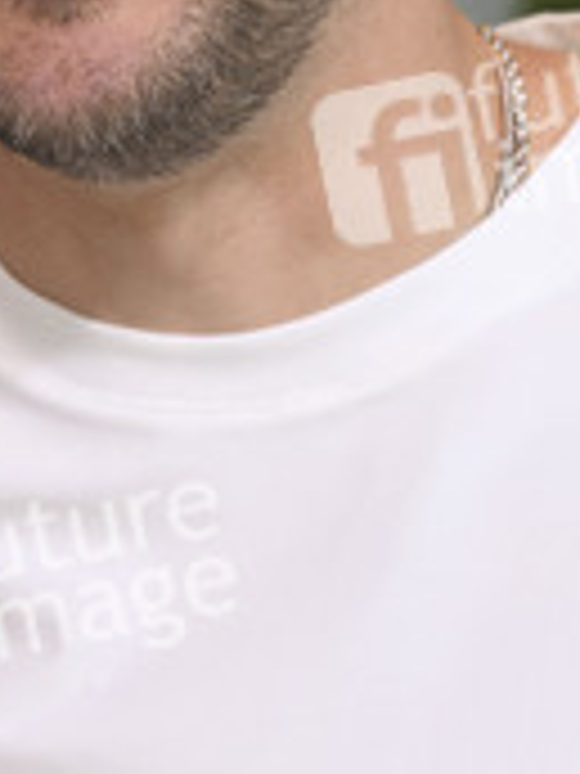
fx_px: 7484
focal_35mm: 335
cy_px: -86
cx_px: 135
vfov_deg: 5.9
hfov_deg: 4.4
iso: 800
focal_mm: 150
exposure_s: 1/250
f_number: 4
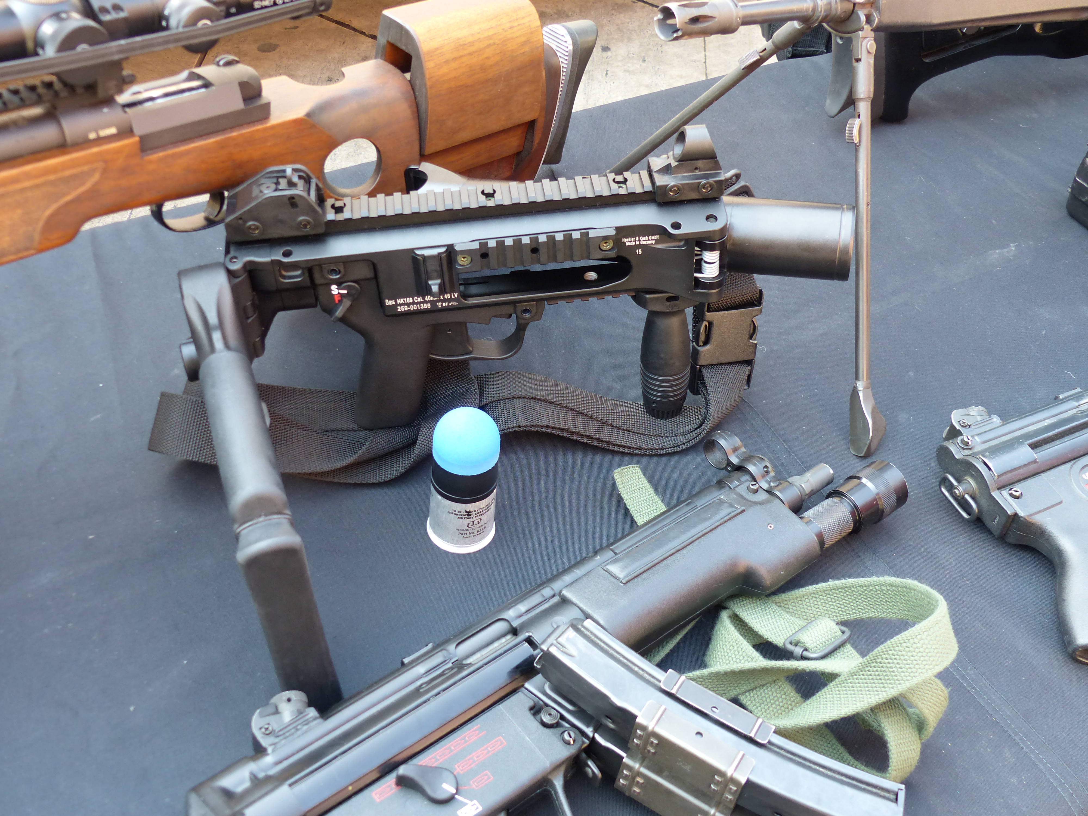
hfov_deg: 44.8
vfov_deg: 34.3
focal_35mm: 42
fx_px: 1320
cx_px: 544
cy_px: 408
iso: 160
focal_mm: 7.6
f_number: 2.8
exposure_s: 1/60
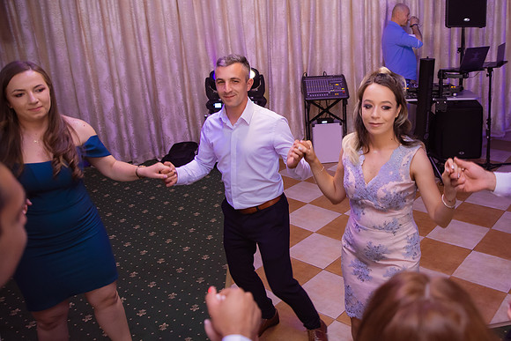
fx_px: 477
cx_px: 358
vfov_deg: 39.1
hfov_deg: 54.7
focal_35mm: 34
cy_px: 131
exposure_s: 1/125
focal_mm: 24
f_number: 2.8
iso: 1250
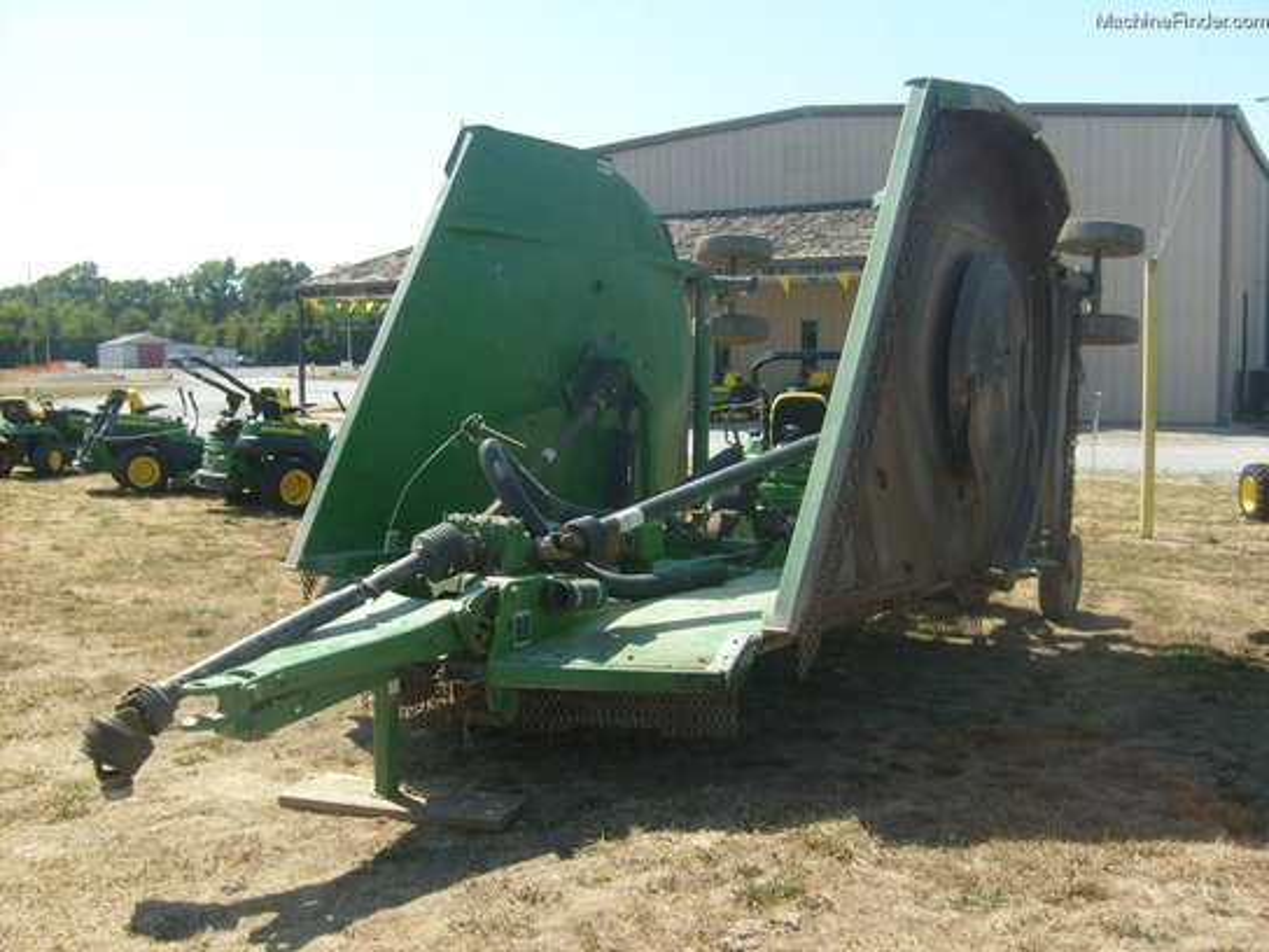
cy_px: 476
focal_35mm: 35
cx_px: 634
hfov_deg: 52.6
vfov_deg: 40.7
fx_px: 1283
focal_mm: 5.8
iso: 80
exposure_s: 1/180
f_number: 7.1
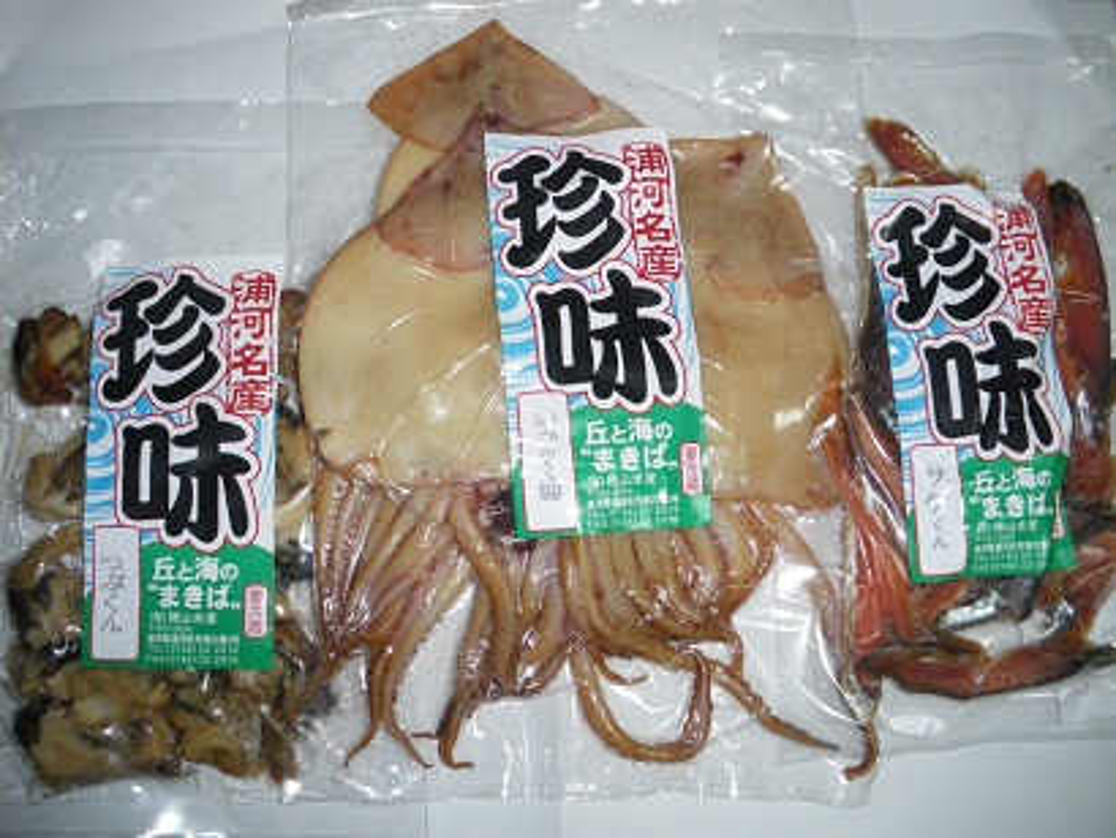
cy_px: 419
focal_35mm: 36
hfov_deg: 51.3
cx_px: 558
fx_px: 1161
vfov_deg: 39.7
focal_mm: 6.3
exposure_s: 1/50
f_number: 3.5
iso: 400
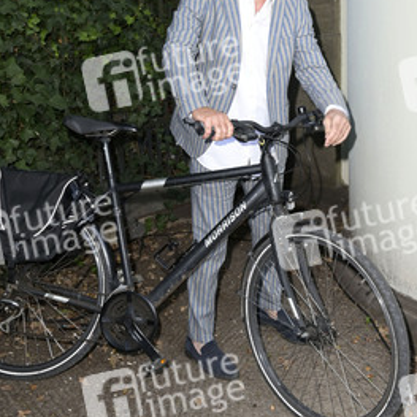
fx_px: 668
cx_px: 209
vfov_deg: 34.5
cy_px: 154
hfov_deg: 34.7
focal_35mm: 49
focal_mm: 38
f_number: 5.6
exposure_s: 1/100
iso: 1250
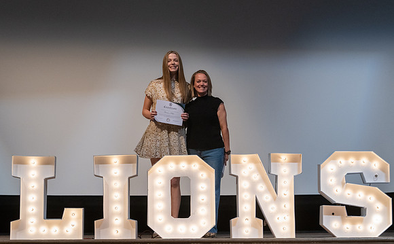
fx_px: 914
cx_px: 180
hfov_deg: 24.3
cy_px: 101
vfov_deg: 15.2
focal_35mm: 85
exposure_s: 1/320
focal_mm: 72
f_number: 4.5
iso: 5000
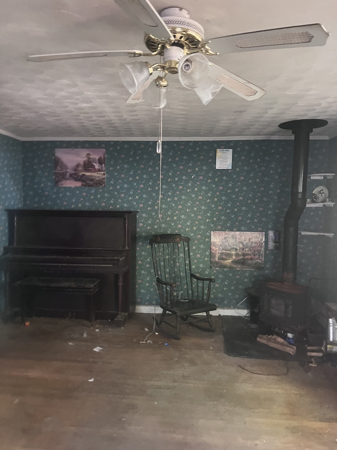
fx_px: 337
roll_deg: -2.1
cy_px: 225
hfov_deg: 53.1
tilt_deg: -8.6
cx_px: 168
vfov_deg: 67.3
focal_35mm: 26
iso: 640
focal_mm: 5.7
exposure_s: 1/36
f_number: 1.5
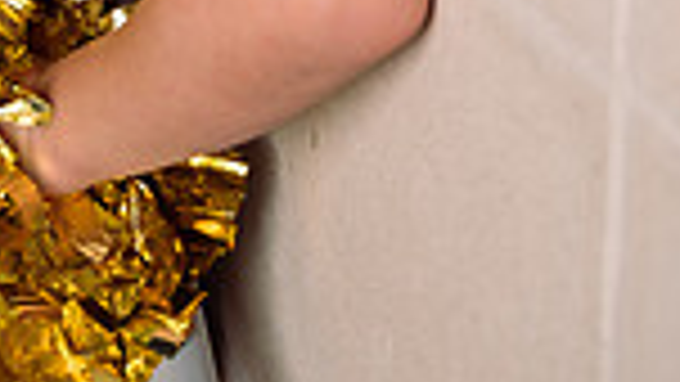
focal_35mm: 119
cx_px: 23
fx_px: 2146
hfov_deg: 17.6
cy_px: -499
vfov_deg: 9.2
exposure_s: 1/250
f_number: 4.5
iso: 200
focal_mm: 38
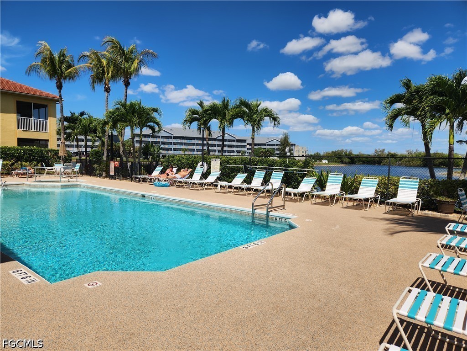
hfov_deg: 73.9
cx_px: 234
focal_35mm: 23
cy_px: 176
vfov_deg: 58.9
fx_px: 310
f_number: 1.8
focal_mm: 5.4
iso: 20
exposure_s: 1/2436
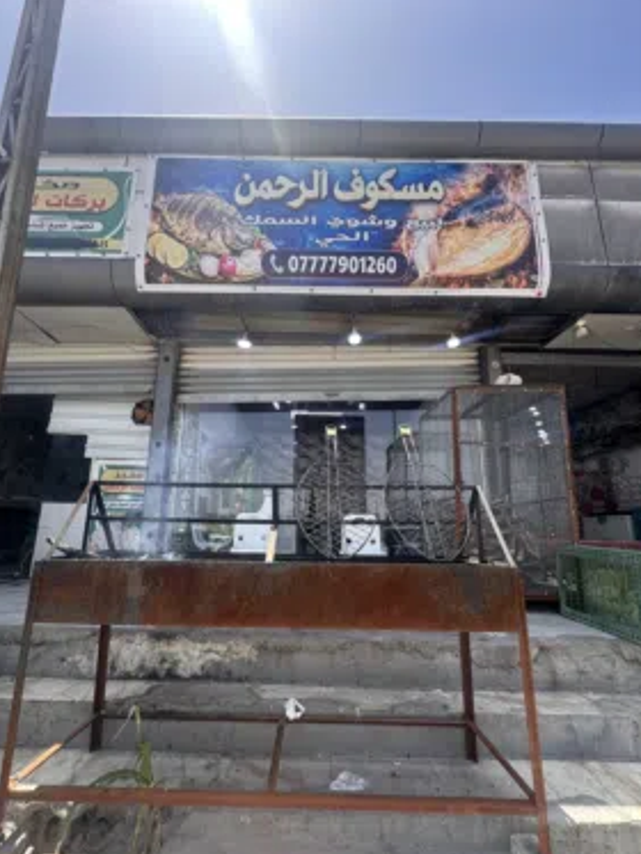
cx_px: 304
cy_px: 449
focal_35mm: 15
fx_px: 370
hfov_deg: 81.7
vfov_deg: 98.1
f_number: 2.2
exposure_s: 1/651
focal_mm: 2.22
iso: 40
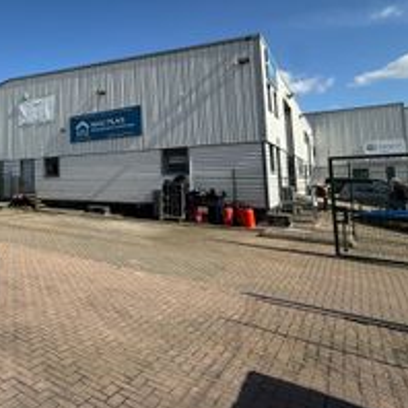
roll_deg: -0.6
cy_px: 157
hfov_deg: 51.6
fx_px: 333
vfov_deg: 62.2
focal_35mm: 25
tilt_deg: +4.4
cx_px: 8
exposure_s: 1/2320
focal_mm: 2.22
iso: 50
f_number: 2.2
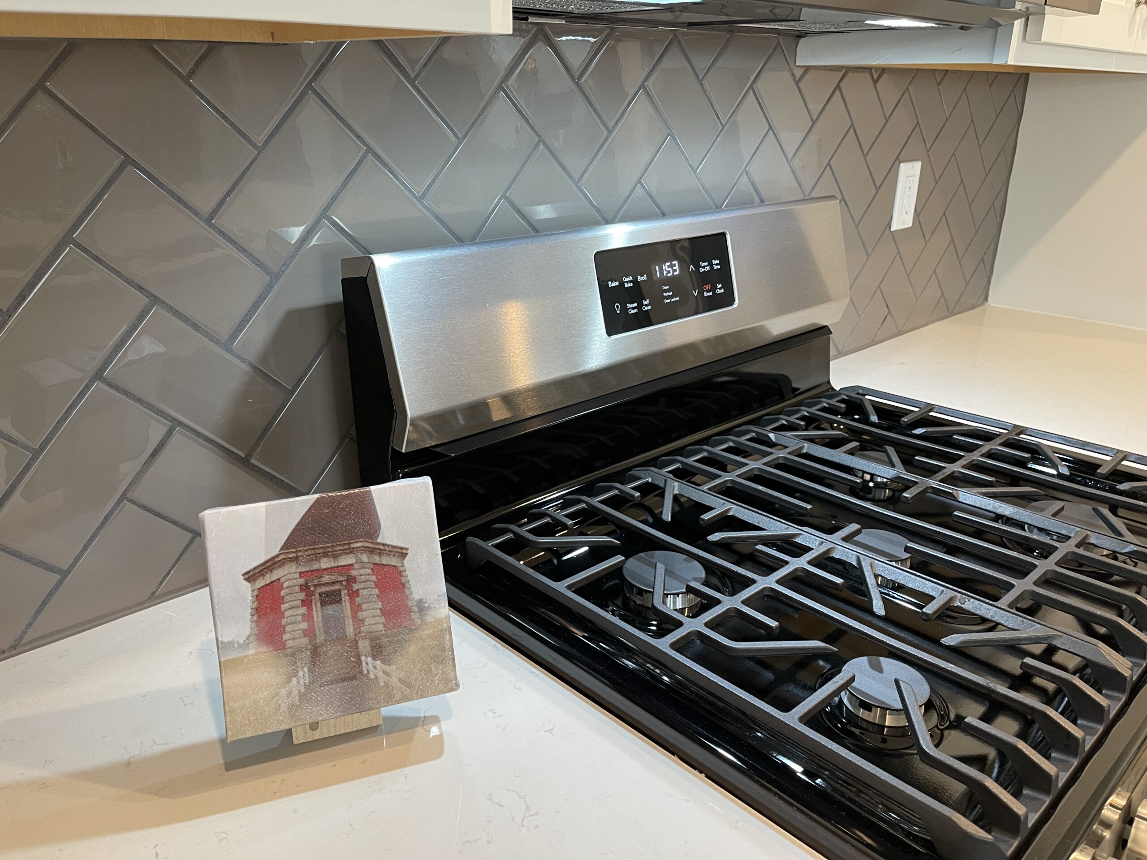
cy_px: 430
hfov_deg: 67.3
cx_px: 574
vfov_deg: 53.1
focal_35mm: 26
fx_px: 862
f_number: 1.6
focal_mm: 5.1
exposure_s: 1/60
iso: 160
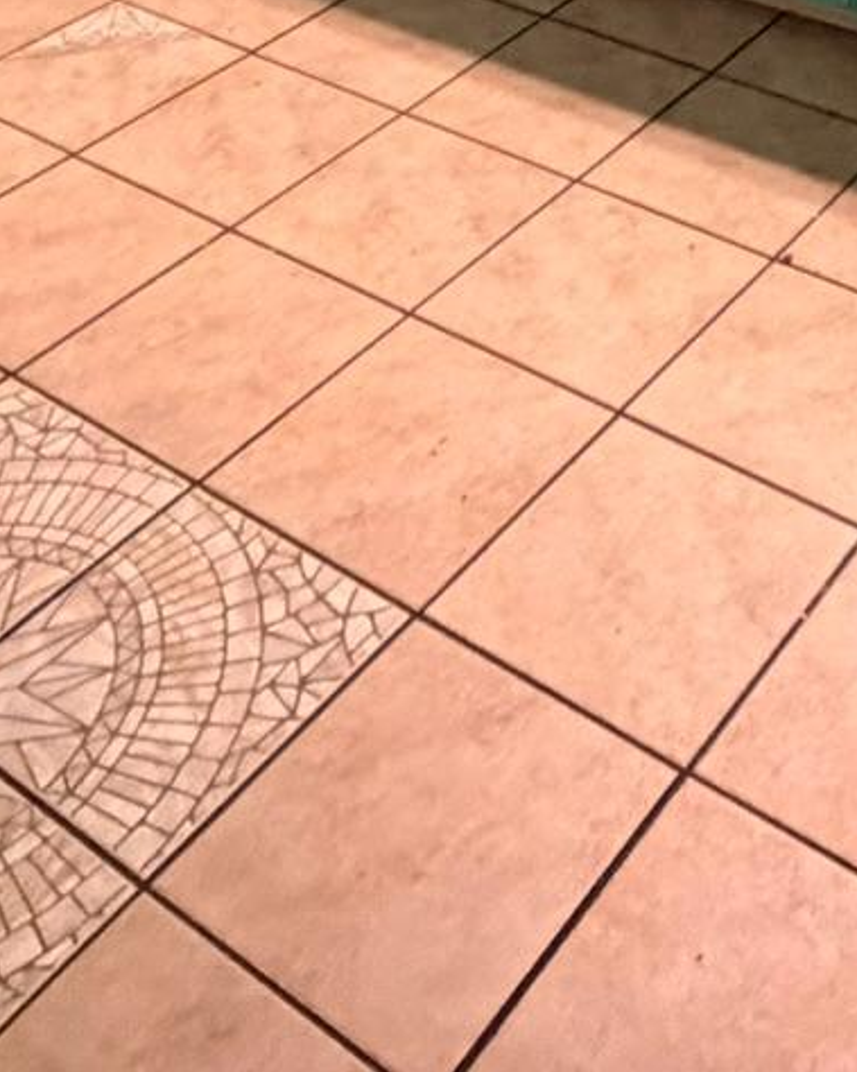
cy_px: -663
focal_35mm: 59
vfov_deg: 23.3
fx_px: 1871
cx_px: 789
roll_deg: +1.4
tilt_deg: -7.1
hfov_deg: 24.9
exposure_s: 1/60
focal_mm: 2.22
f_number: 2.2
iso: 800
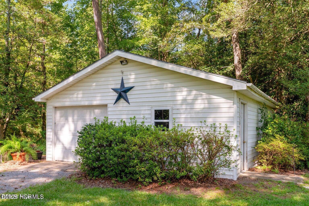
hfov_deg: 60.3
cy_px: 103
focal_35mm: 31
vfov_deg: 42.4
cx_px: 154
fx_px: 266
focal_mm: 31
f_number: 8
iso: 250
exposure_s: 1/125
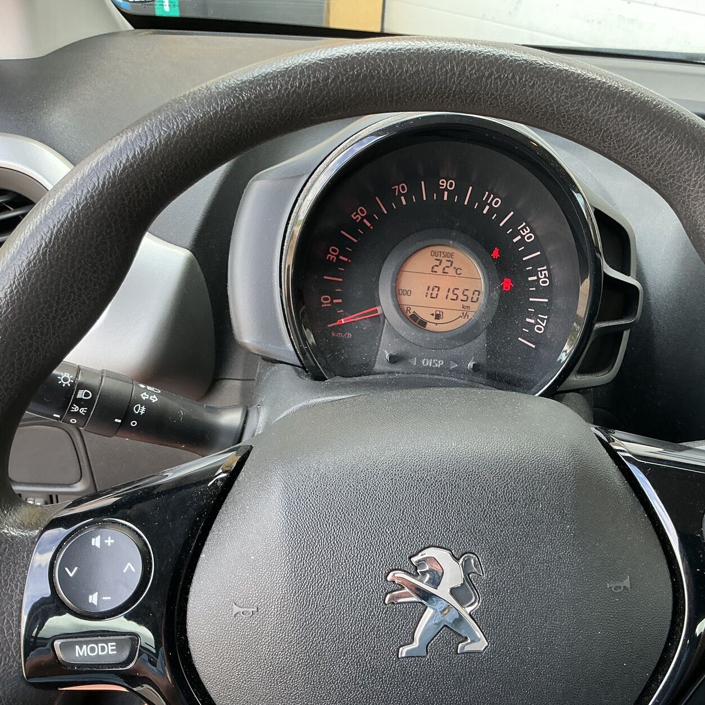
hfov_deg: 46.8
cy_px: 356
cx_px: 440
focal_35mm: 35
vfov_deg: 47.2
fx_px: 806
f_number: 1.8
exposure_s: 1/120
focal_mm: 3
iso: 64
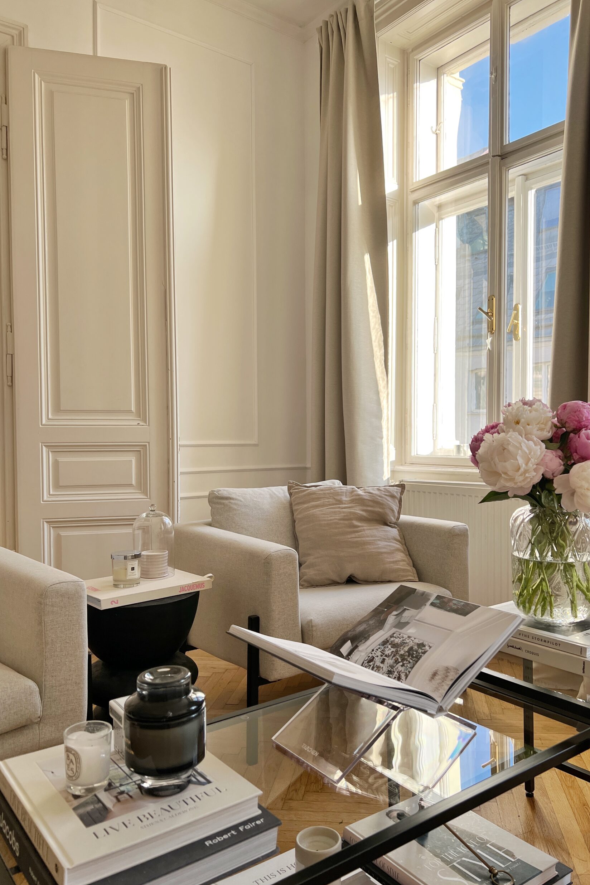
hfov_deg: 46.4
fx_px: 688
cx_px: 315
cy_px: 446
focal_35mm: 28
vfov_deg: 65.5
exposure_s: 1/424
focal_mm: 5.7
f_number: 1.5
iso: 50
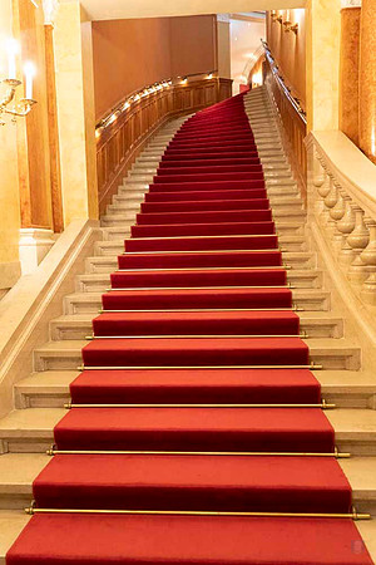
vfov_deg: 58.7
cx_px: 188
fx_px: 501
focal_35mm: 32
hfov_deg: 41.1
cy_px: 282
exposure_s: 1/30
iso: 12800
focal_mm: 32
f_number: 4
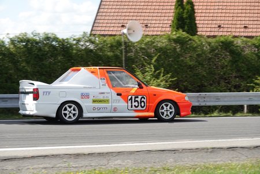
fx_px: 917
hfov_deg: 16.1
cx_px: 130
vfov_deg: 10.8
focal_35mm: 127
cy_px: 87
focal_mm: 46.41
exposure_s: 1/800
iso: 160
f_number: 4
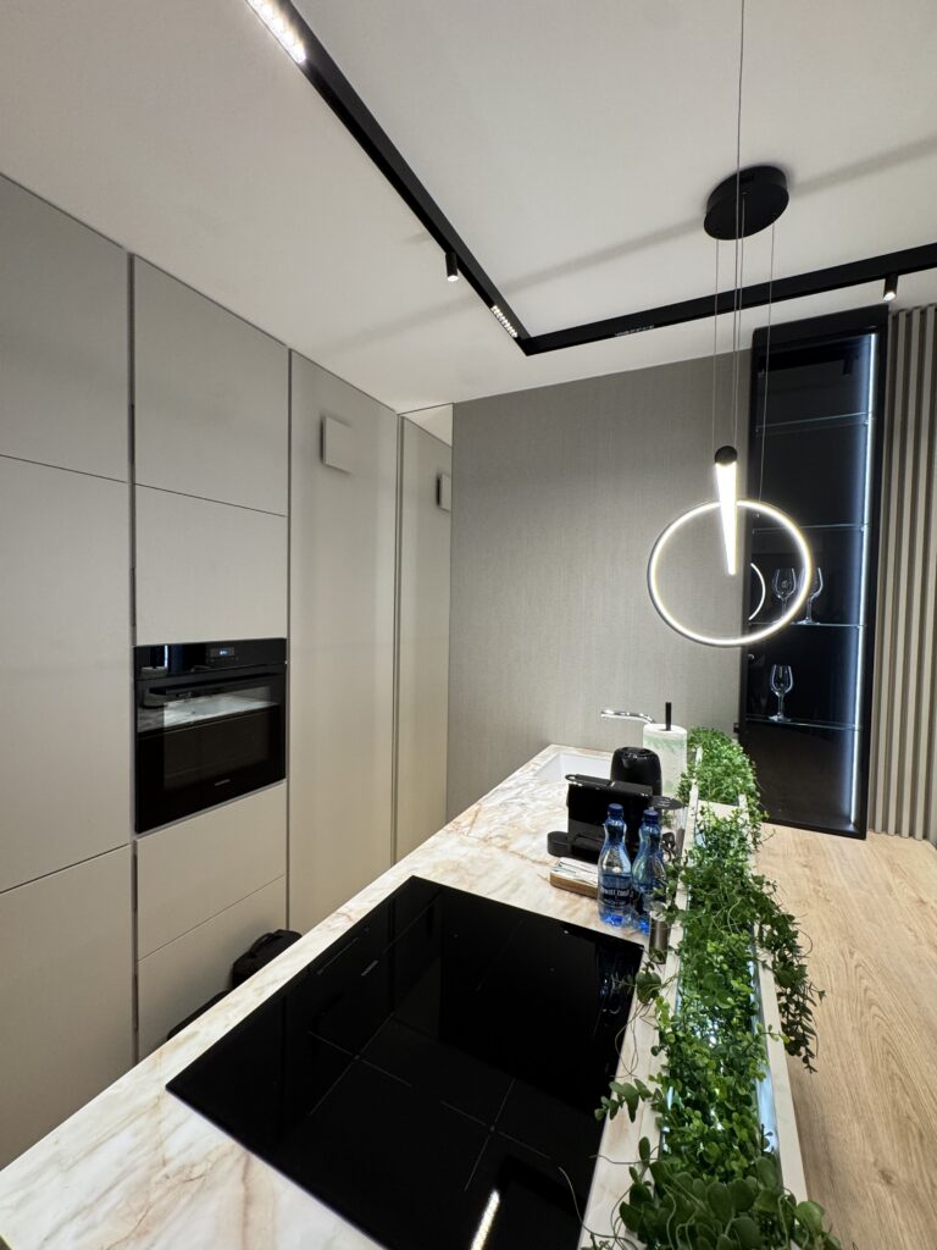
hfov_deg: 85.7
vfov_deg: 102.1
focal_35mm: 14
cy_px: 625
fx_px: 505
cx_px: 468
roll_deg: -1.3
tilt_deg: -1.4
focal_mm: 2.22
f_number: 2.2
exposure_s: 1/100
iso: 200
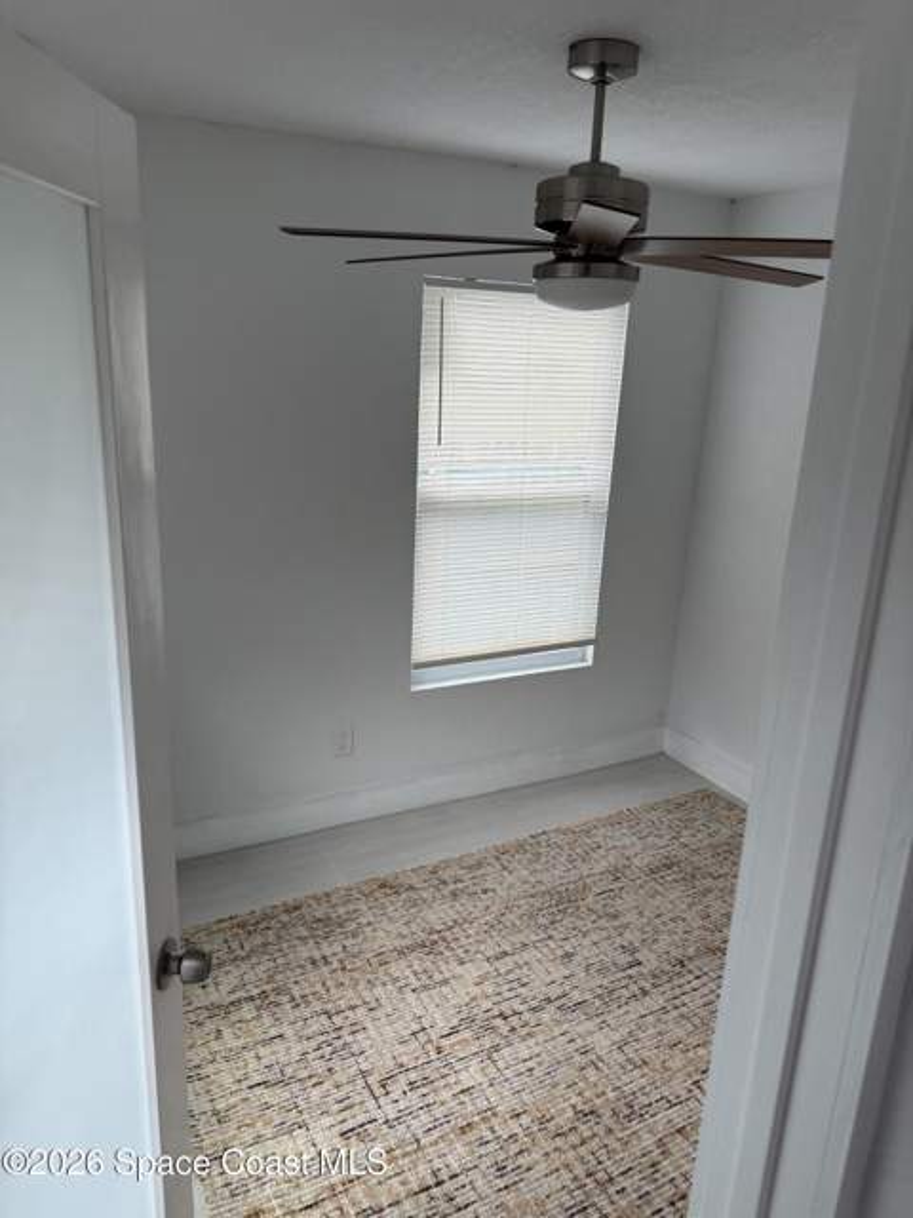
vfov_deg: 71.6
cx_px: 456
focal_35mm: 24
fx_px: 844
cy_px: 609
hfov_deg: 56.8
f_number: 1.78
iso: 125
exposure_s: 1/121
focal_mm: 6.76
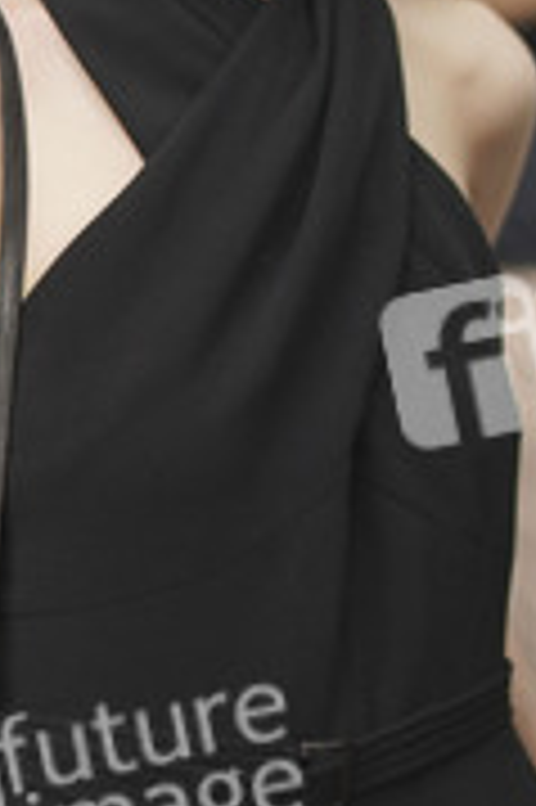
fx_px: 2506
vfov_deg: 18.1
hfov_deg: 12.2
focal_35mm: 112
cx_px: 203
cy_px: 117
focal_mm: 50
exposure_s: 1/2500
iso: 320
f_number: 1.6
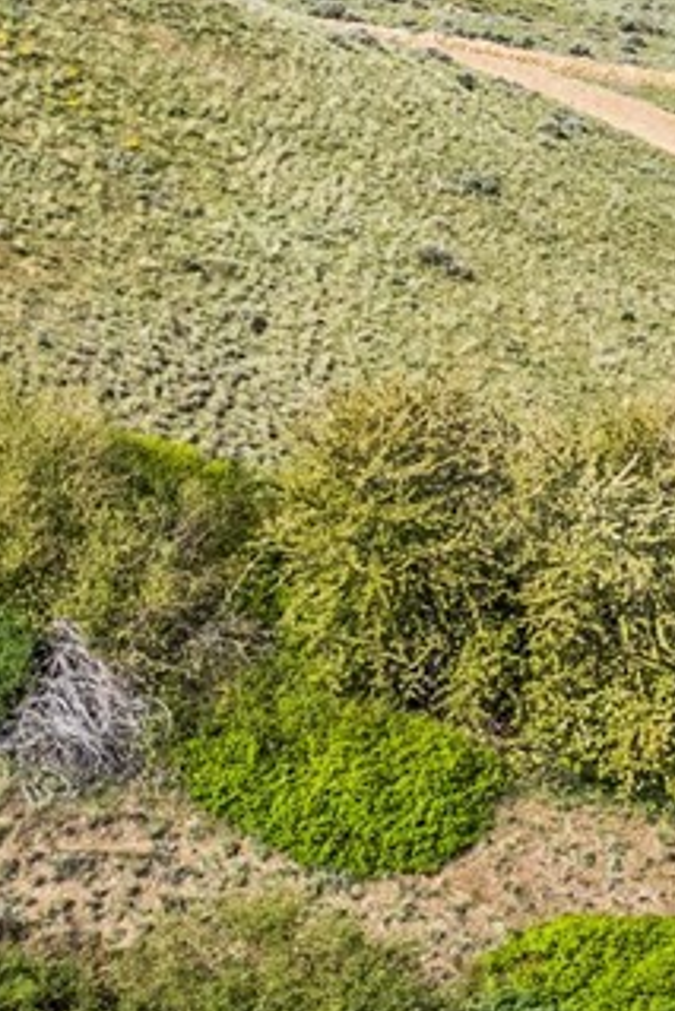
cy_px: 32
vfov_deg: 17.1
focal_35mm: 117
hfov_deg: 10.0
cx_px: 1713
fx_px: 3287
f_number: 2.8
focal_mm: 8.38
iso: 100
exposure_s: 1/2000
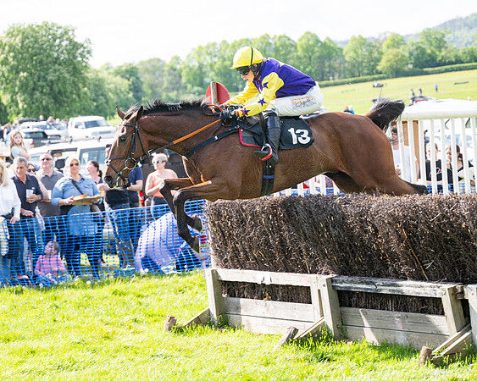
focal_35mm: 126
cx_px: 272
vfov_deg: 12.2
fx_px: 1779
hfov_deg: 15.3
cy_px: 191
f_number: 4
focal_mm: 98
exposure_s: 1/800
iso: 200
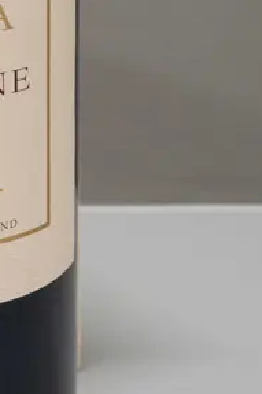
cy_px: -26
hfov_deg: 9.5
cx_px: -93
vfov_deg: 14.3
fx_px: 1541
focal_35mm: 141
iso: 3200
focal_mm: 19
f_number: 5.6
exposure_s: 1/125
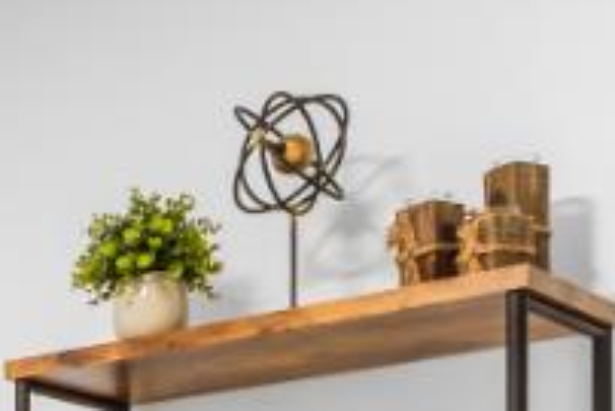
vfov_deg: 12.0
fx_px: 1778
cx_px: -548
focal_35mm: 104
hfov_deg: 16.1
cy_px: 761
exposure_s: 1/13
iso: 500
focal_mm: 14
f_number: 4.5
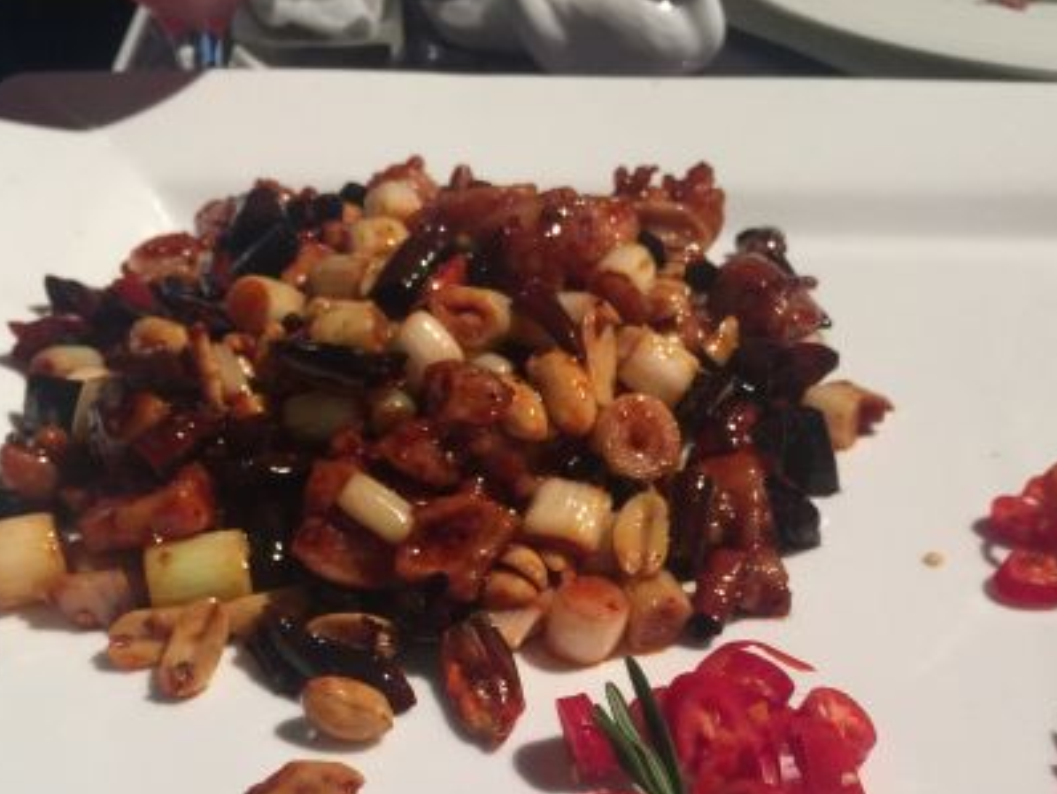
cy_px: 673
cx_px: 613
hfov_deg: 37.4
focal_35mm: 51
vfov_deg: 27.8
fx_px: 1558
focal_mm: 4.15
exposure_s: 1/33
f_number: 2.2
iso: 64
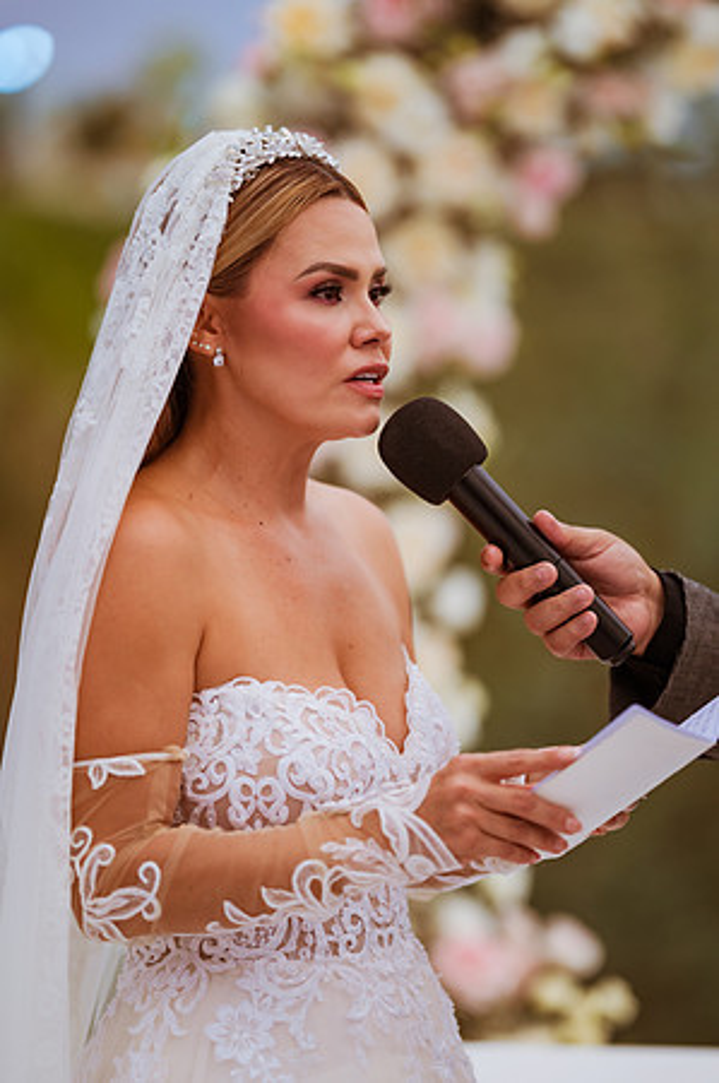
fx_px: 4053
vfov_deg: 15.2
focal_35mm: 135
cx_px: 360
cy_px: 542
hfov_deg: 10.1
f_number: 1.8
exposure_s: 1/1250
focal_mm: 135
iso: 800
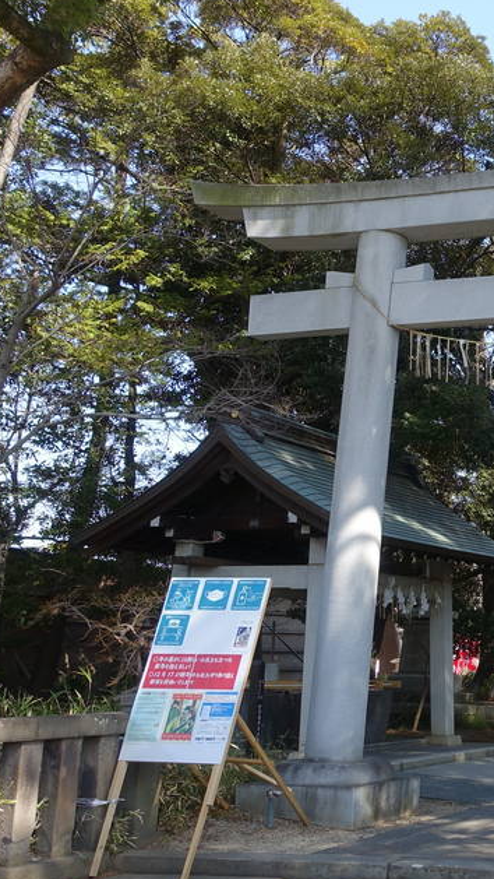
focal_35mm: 50
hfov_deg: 20.6
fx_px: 1164
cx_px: 731
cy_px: 463
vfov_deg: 41.3
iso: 125
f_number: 5.6
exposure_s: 1/160
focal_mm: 9.08
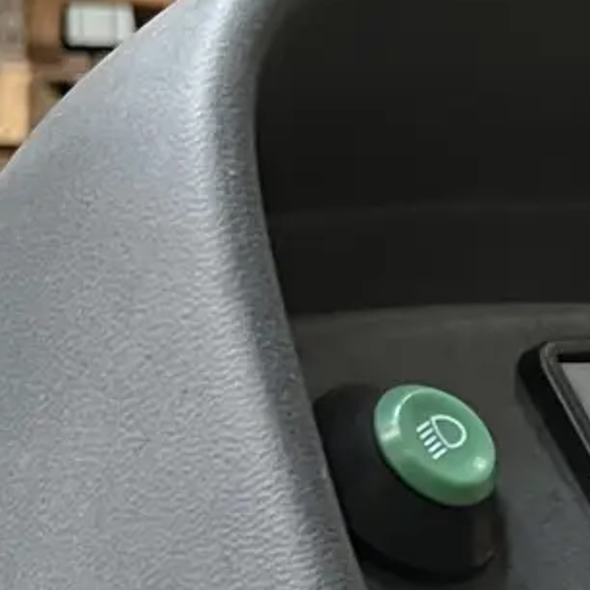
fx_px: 2777
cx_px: 1126
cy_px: 650
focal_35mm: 144
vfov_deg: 11.9
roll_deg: -2.2
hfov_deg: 11.1
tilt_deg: -9.3
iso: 125
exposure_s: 1/83
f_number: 1.6
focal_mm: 5.1
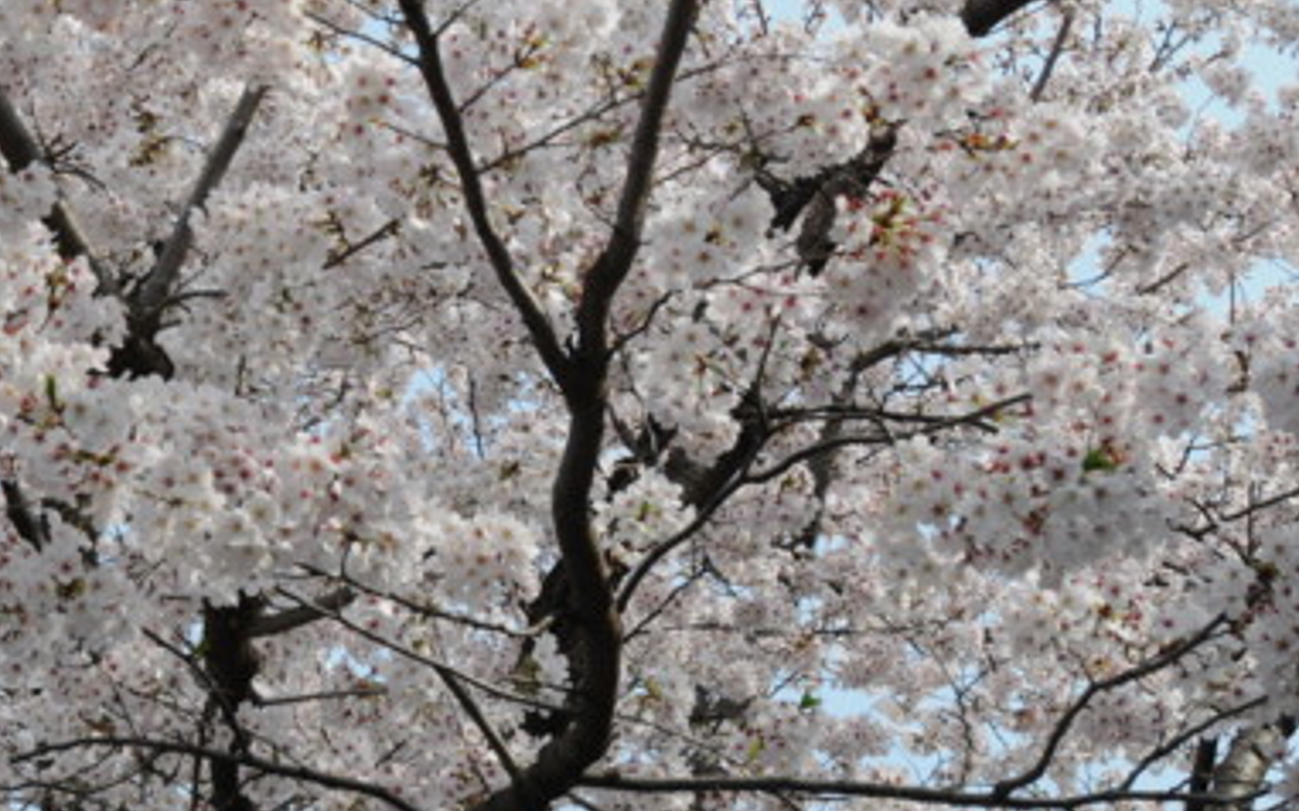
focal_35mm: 77
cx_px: -34
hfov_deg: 25.3
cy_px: 73
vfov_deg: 16.7
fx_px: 2726
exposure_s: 1/320
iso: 200
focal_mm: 24
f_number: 9
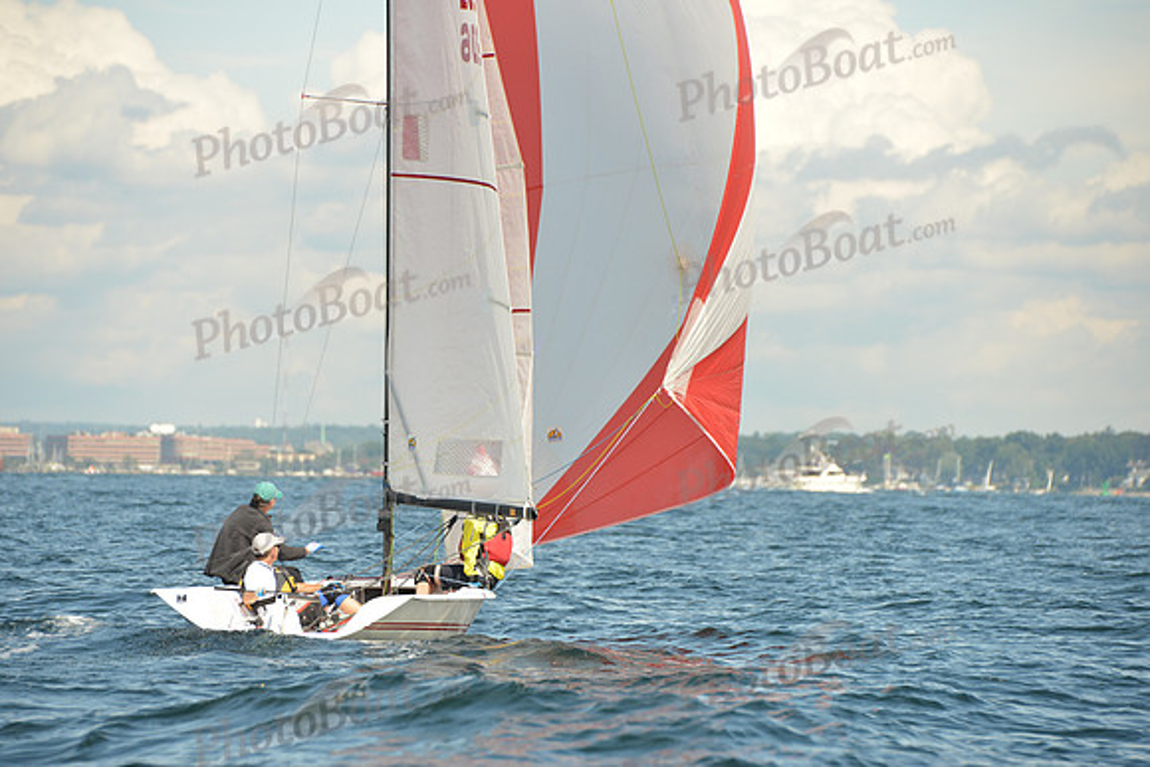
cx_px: 575
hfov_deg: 10.5
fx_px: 6230
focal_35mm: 195
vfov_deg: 7.0
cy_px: 384
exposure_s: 1/1250
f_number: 7.1
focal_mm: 195
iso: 320
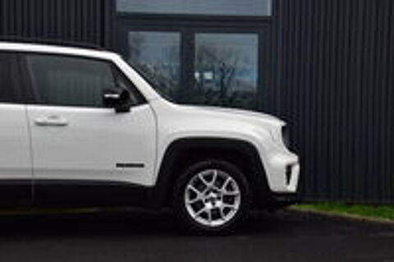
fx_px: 787
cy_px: 131
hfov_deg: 28.1
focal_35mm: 72
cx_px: 197
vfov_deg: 18.9
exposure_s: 1/250
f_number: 10
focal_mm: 48
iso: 400
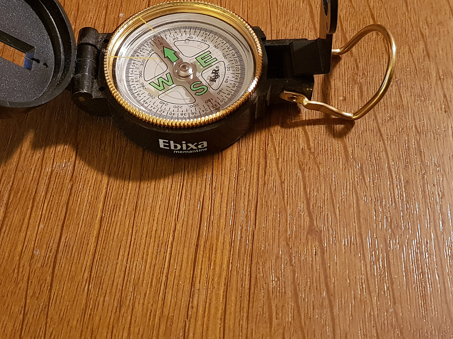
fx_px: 628
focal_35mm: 48
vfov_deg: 29.7
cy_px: 75
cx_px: 160
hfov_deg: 39.3
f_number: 1.7
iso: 250
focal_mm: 4.2
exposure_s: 1/10
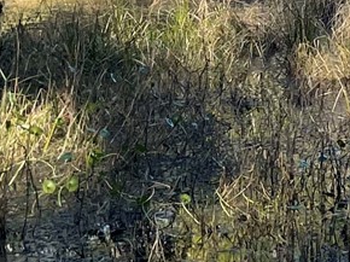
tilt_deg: -1.3
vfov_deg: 10.4
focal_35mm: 138
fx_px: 1394
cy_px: -128
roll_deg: -0.1
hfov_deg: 12.6
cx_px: 694
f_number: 1.6
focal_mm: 5.1
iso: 32
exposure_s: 1/1767
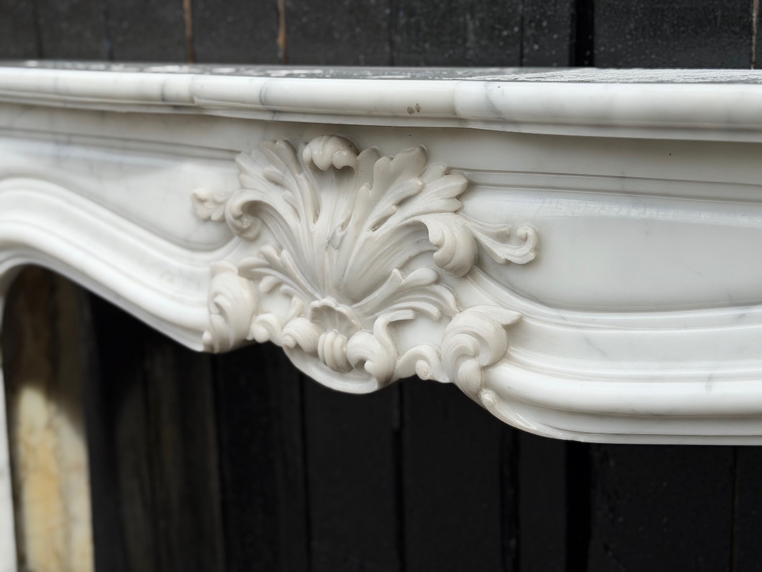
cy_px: 286
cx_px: 381
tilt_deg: -13.2
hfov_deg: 39.7
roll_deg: +1.0
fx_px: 1057
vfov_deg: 30.3
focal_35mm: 48
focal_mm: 6.76
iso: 64
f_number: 1.78
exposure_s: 1/2088
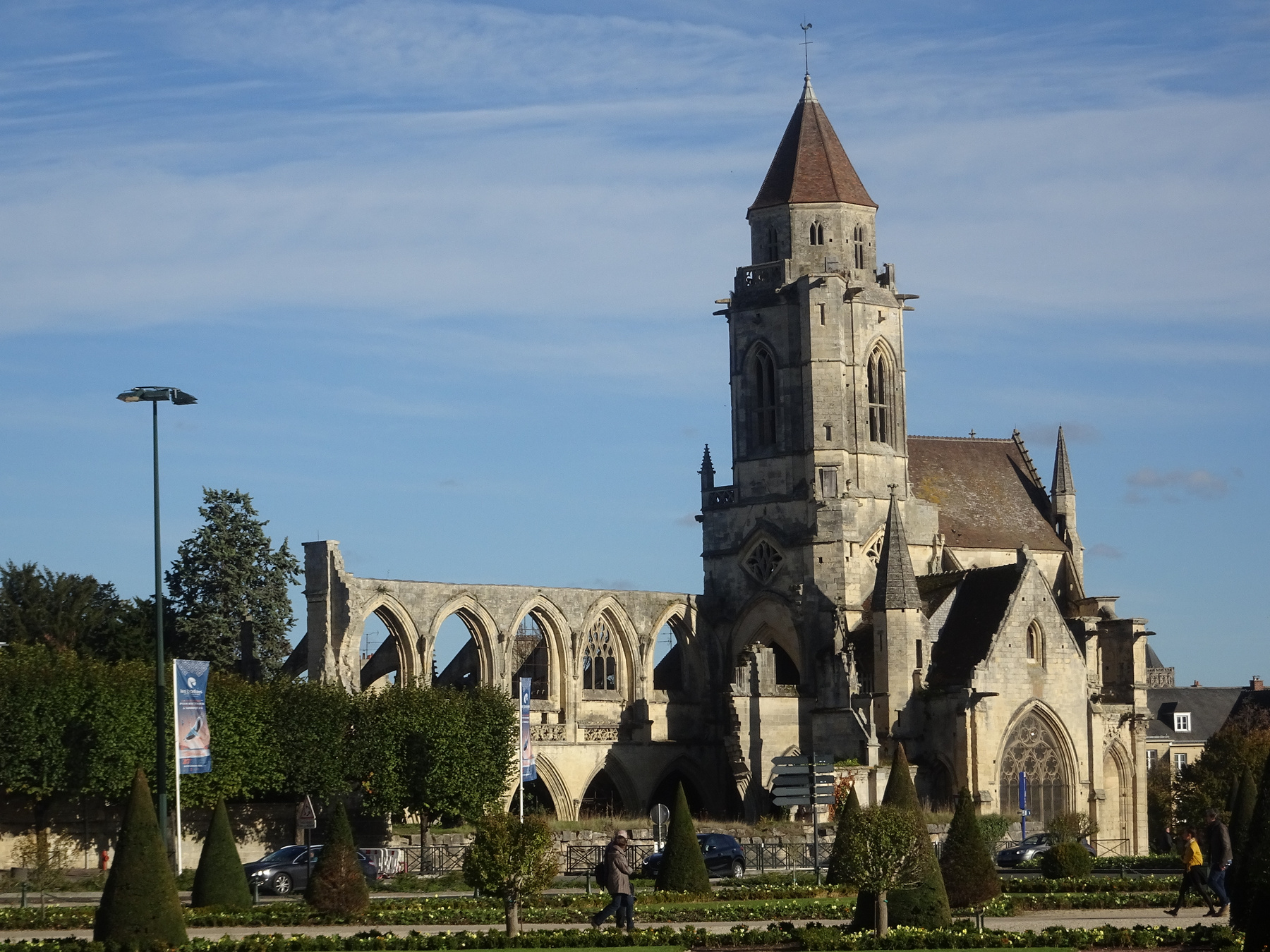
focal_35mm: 108
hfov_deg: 18.2
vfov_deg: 13.7
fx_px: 3962
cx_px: 635
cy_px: 476
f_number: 5
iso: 100
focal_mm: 18.53
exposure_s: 1/800
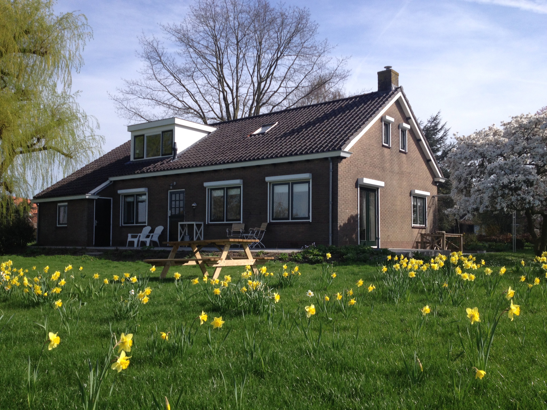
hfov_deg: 52.6
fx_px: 553
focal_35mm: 35
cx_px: 274
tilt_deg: +2.0
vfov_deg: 40.7
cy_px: 205
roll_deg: +0.9
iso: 50
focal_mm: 4.28
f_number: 2.4
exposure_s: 1/1577
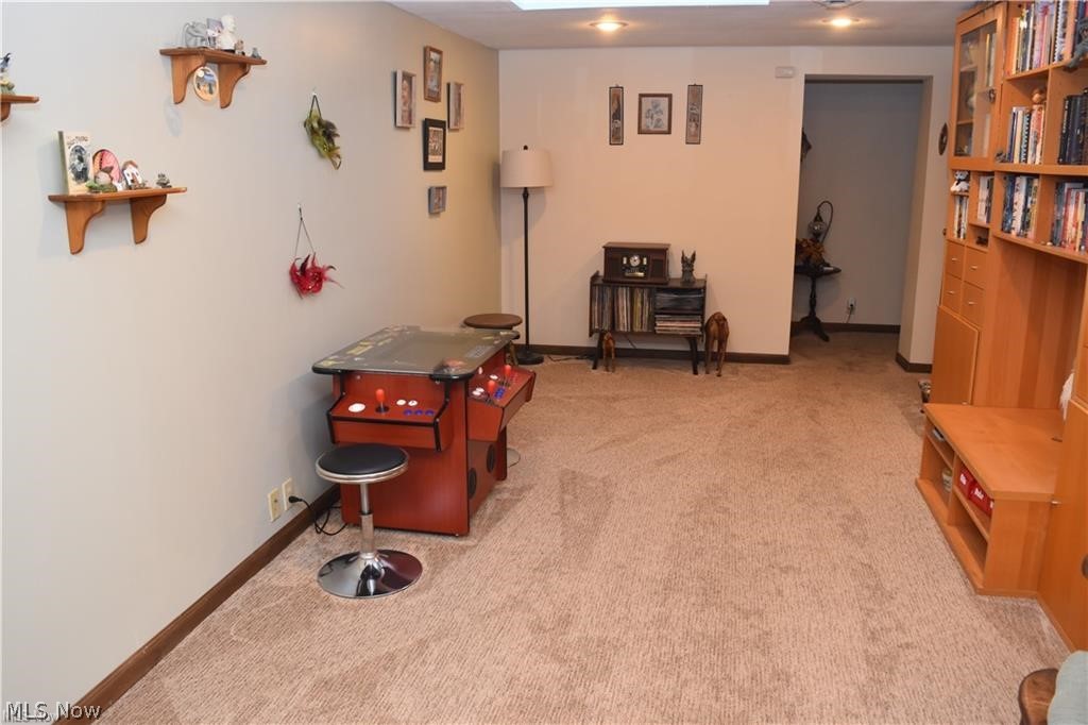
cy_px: 362
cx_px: 544
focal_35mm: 27
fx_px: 816
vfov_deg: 47.9
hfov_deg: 67.4
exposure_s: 1/80
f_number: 4.5
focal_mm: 18
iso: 800
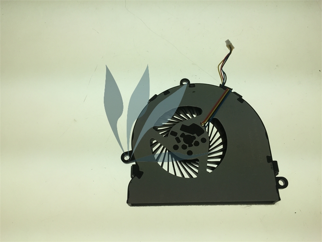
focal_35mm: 29
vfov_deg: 48.2
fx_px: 270
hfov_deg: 61.7
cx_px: 161
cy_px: 121
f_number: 2.2
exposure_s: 1/439
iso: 32
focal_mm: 4.15
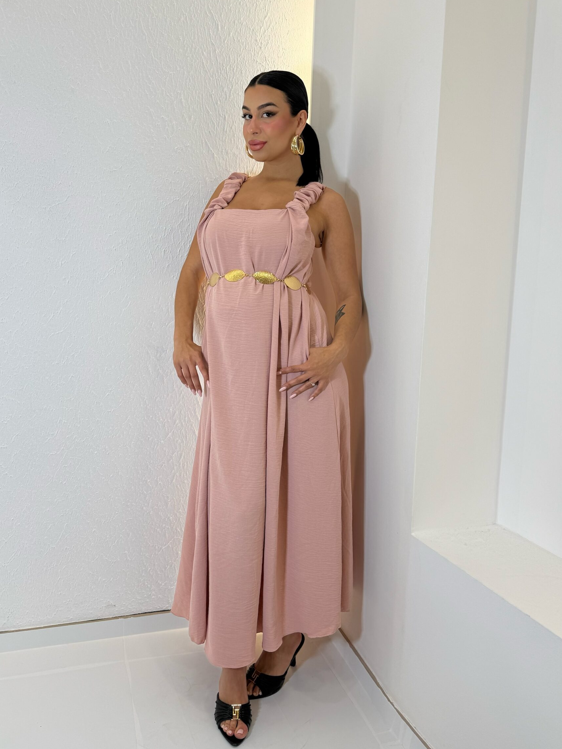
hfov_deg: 51.2
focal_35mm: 27
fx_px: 584
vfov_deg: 65.2
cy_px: 344
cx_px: 247
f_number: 1.78
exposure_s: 1/251
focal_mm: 6.76
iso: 80
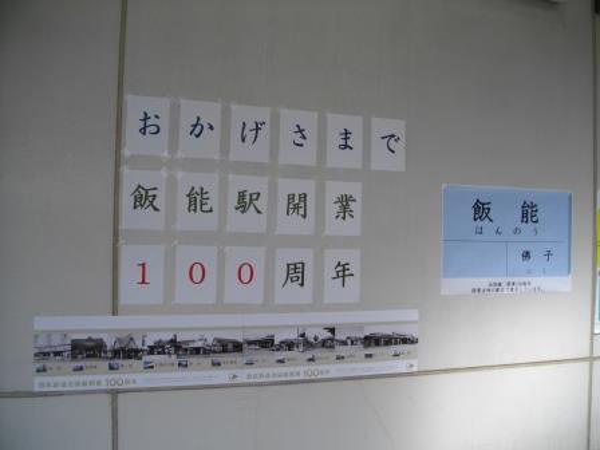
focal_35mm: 32
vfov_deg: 44.2
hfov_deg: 56.8
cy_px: 225
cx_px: 300
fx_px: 555
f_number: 2.9
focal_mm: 5.7
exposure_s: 1/200
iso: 100
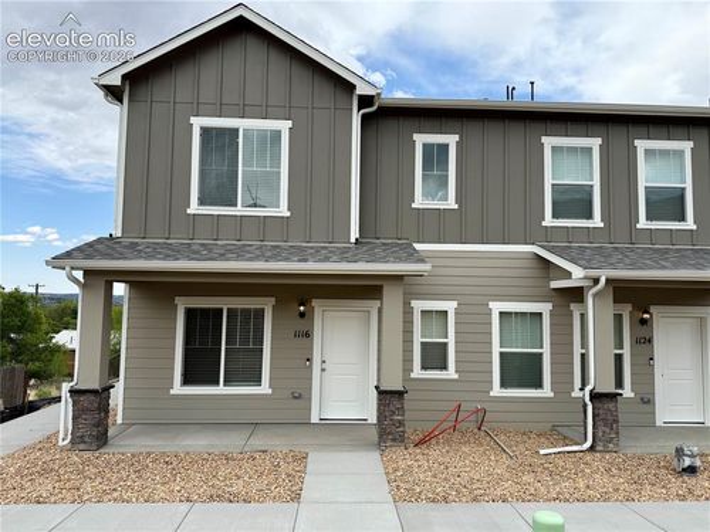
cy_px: 266
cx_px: 355
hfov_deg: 71.6
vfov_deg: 56.8
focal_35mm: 24
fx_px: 492
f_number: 1.78
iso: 100
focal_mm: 6.76
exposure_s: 1/2703
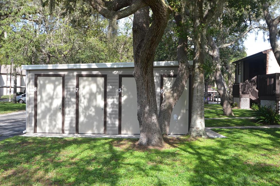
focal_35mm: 38
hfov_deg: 50.8
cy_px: 92
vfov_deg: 35.0
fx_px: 295
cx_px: 142
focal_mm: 24
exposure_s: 1/125
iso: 110
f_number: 5.6
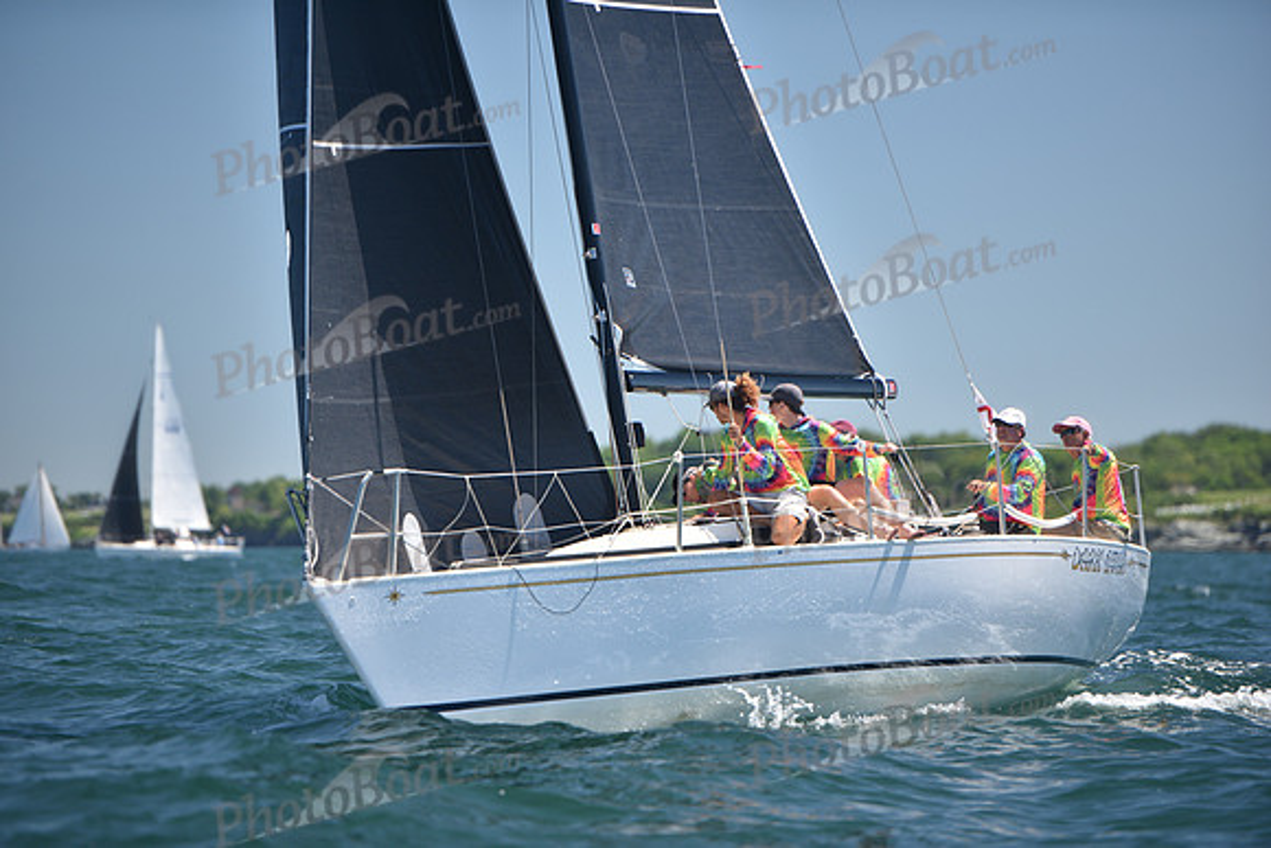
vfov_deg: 6.9
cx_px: 636
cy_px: 424
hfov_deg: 10.3
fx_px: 7062
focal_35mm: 200
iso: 200
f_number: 2.8
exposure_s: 1/1000
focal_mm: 200
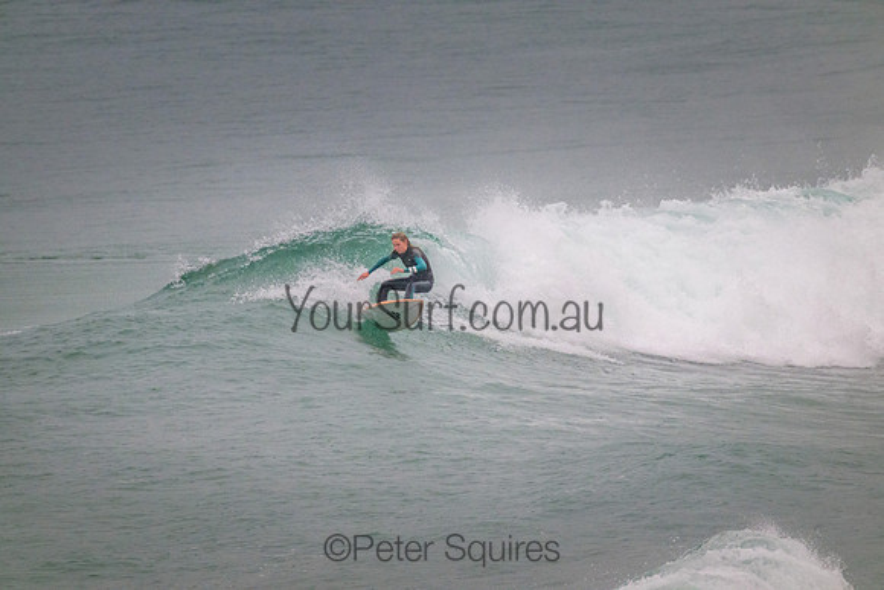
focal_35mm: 800
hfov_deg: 2.6
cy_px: 295
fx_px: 19648
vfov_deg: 1.7
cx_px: 442
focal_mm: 800
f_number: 11
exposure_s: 1/1250
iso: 3600
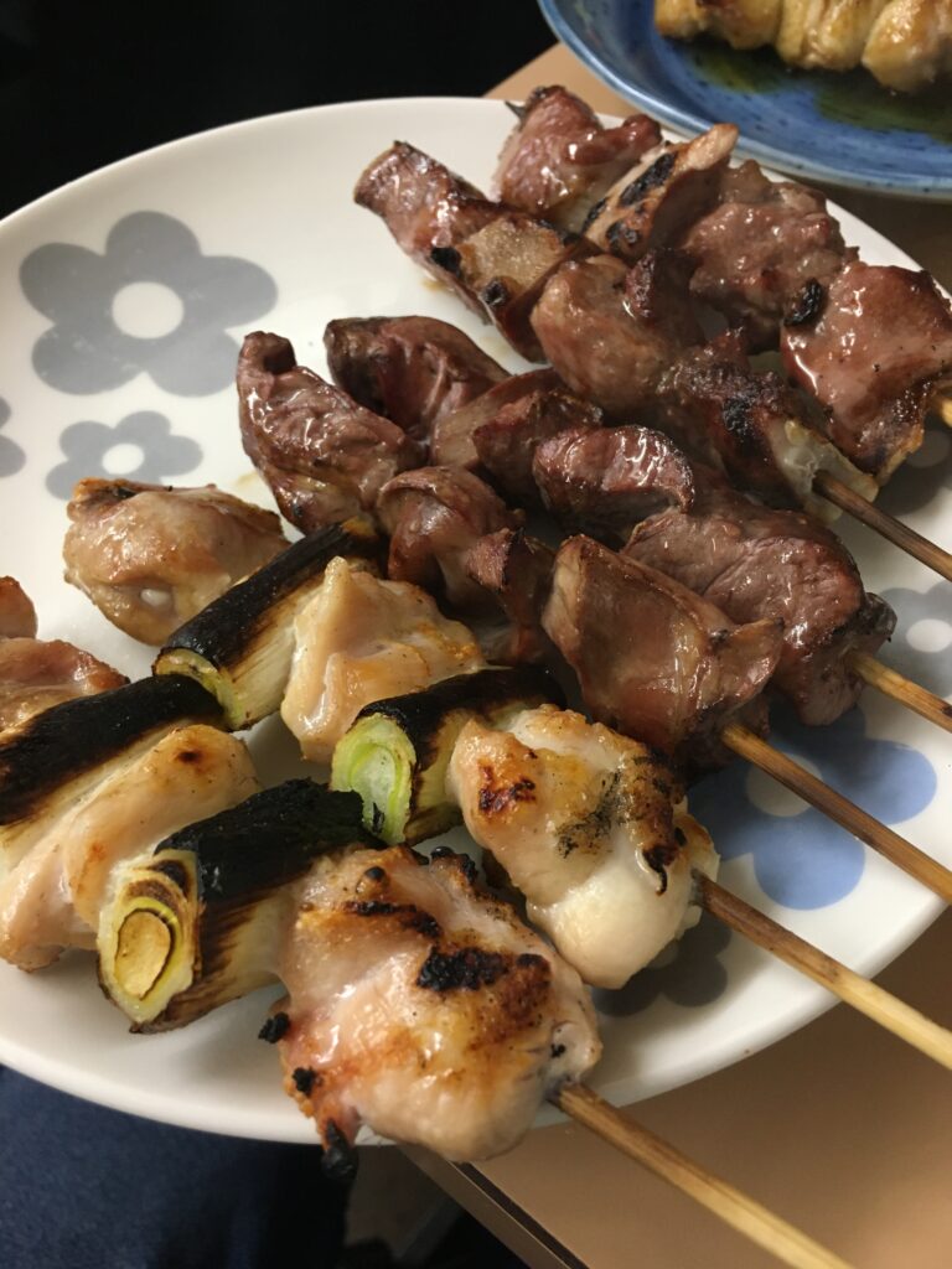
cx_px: 476
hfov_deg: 48.2
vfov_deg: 61.7
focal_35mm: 29
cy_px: 634
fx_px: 1063
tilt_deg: -54.4
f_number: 2.2
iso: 160
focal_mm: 4.15
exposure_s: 1/33
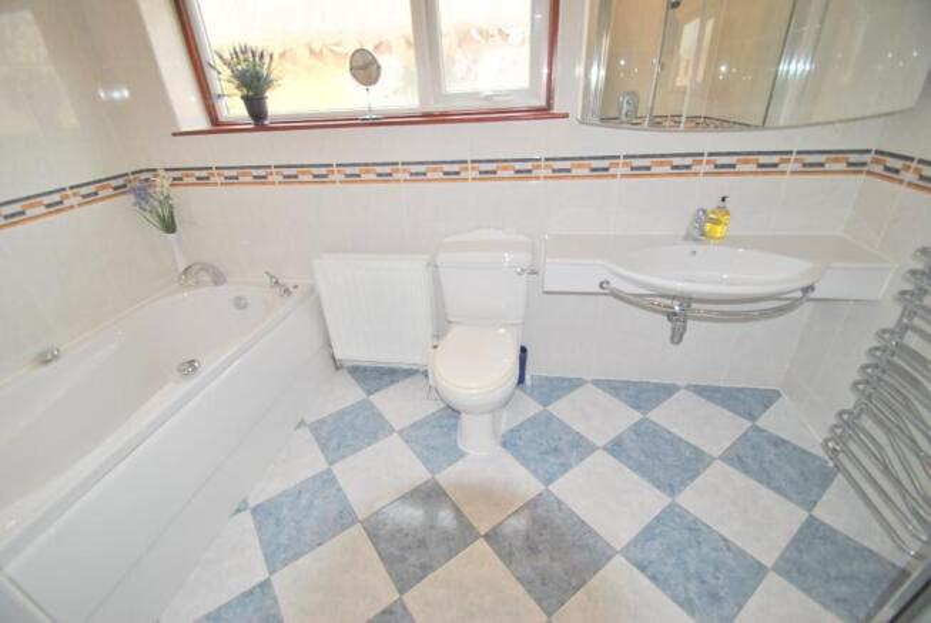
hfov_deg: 100.3
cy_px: 312
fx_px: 388
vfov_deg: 77.5
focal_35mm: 15
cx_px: 466
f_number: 3.5
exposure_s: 1/60
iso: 100
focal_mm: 10
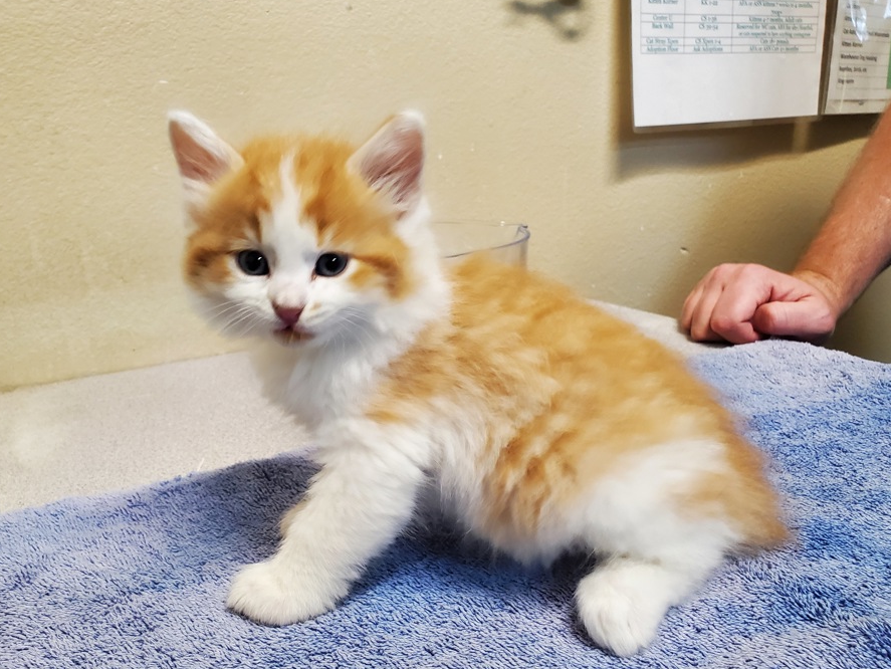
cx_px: 409
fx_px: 772
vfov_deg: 46.8
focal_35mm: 30
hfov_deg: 59.9
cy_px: 356
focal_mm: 4.3
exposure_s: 1/40
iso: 500
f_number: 2.4
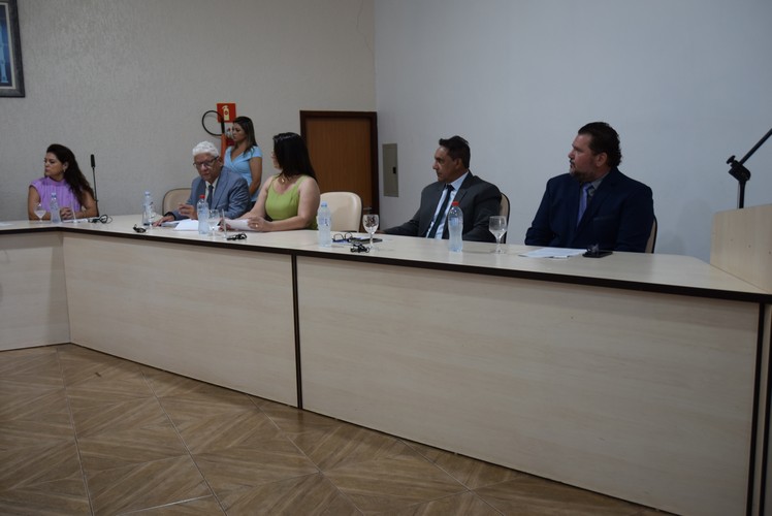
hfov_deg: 53.1
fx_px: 773
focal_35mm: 36
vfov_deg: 36.9
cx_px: 386
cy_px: 258
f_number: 4
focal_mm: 24
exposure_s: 1/60
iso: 400
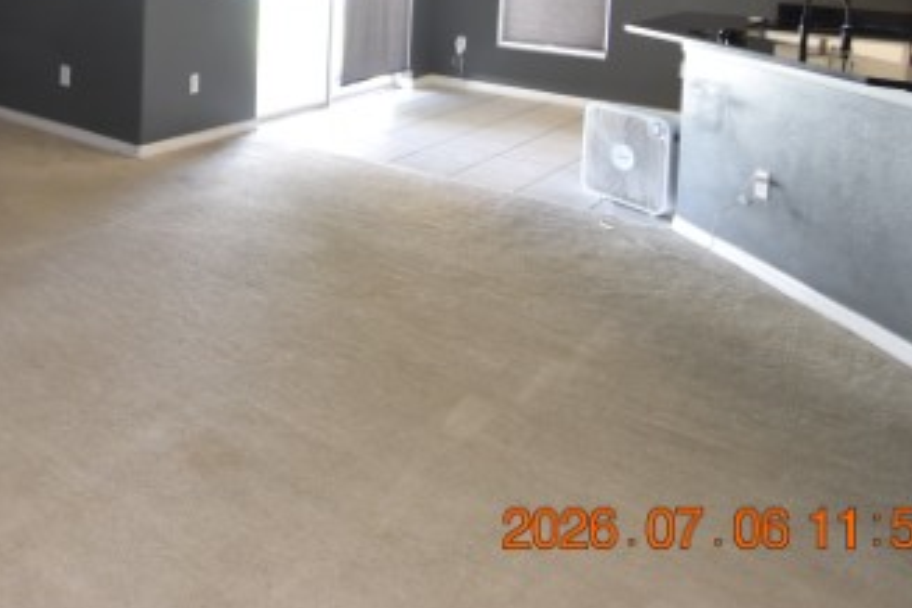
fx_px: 836
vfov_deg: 35.1
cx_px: 134
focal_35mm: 33
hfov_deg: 52.0
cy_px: -39
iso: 800
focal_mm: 10
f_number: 3.5
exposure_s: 1/60
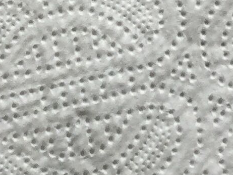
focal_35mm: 205
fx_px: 1379
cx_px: -21
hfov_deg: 9.6
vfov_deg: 7.1
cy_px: -106
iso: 32
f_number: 2.2
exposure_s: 1/879
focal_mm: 4.15
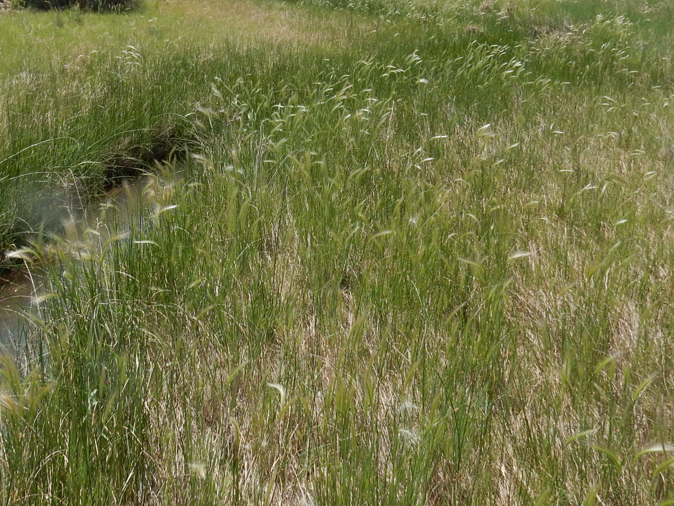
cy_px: 121
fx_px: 876
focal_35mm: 45
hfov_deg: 41.6
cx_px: 229
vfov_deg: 31.6
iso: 125
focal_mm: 4.5
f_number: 3.7
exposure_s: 1/1250
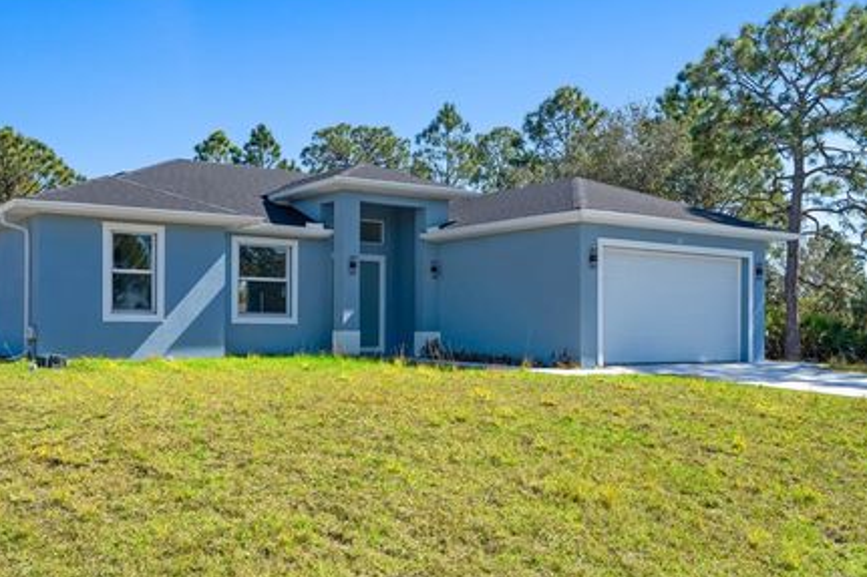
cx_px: 370
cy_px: 311
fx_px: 881
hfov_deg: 52.2
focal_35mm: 37
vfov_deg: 36.3
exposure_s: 1/125
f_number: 9
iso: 100
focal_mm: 31.5
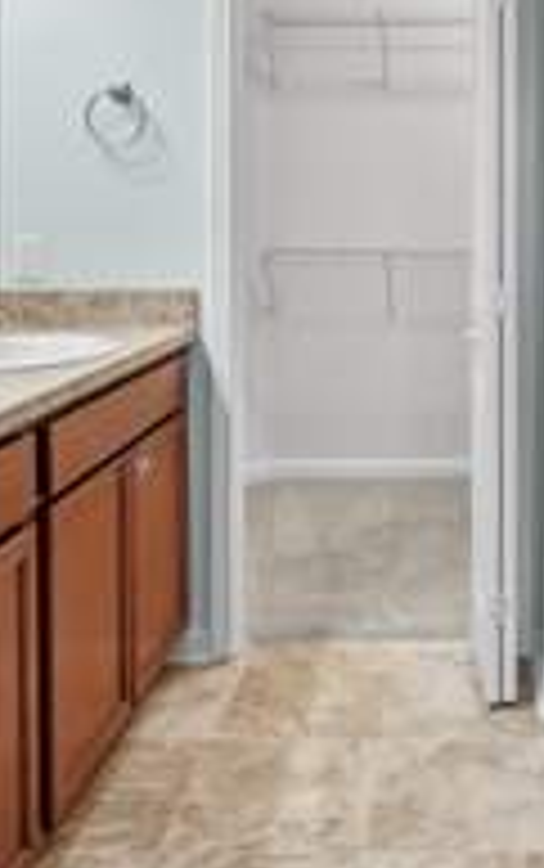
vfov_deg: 49.7
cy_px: 232
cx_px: 418
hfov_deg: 32.9
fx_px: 899
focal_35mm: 38
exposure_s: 1/5
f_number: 6.3
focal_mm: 10
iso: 100
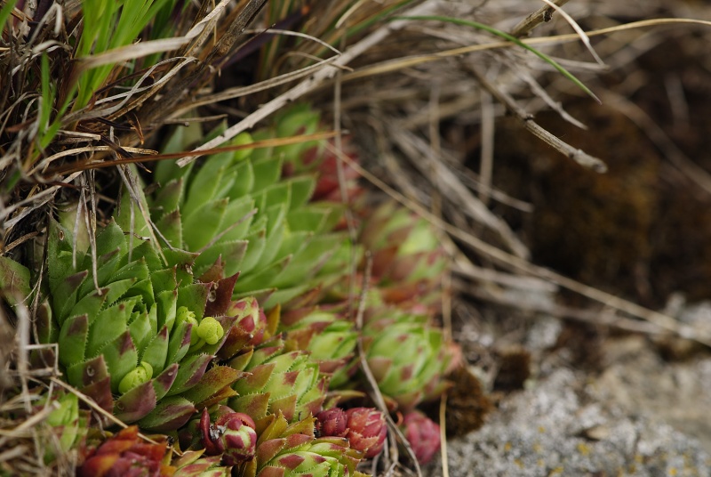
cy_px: 238
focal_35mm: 128
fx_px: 2522
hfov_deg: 16.0
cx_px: 356
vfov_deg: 10.8
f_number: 6.3
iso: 100
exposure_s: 1/125
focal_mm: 85
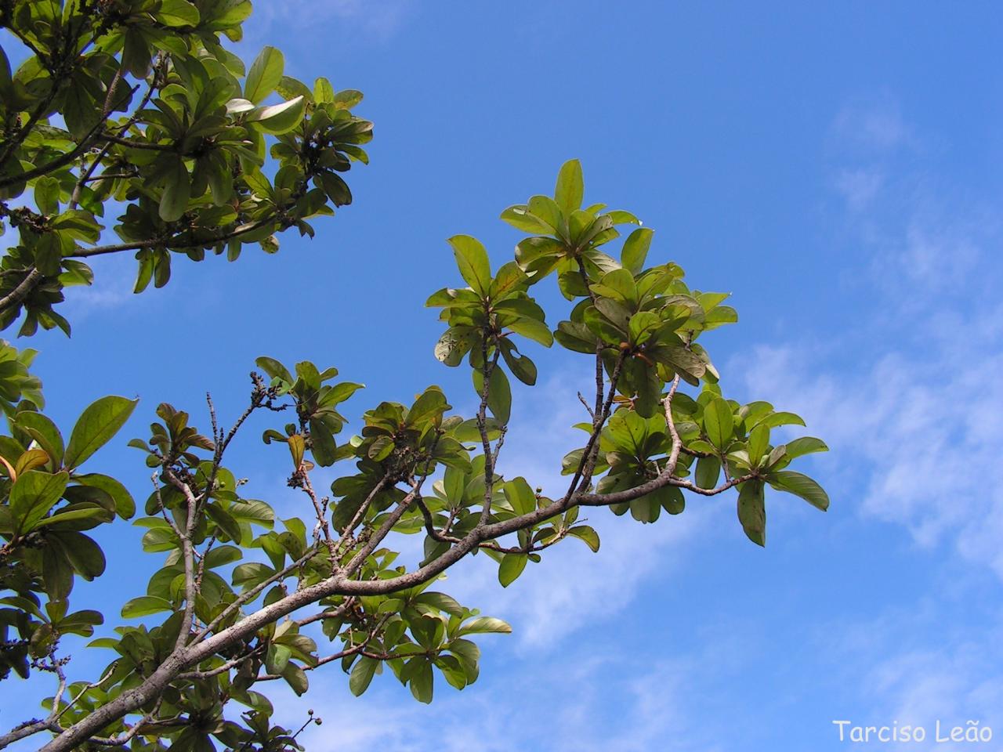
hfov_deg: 51.4
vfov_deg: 39.7
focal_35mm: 36
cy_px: 376
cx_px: 502
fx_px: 1043
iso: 64
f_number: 4.8
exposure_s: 1/400
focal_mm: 6
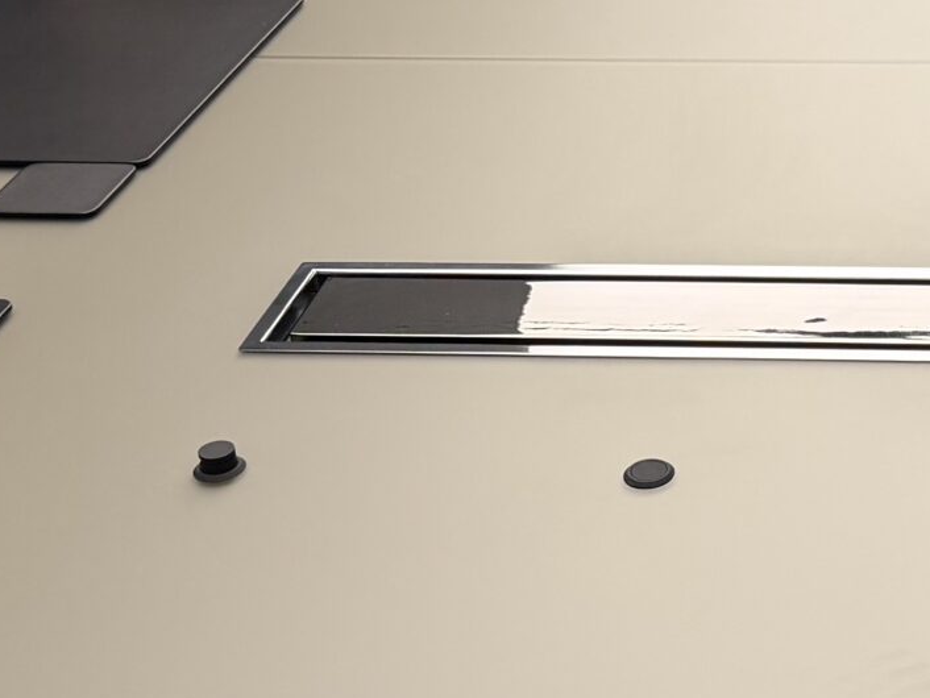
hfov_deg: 21.5
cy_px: 146
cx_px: 975
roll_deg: +1.4
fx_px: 2338
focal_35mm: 87
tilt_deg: -24.7
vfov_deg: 16.9
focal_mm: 6.76
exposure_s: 1/119
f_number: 1.78
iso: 125
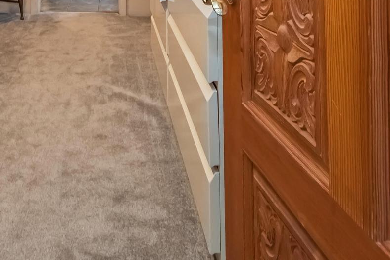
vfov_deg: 29.2
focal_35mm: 39
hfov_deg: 46.6
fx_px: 422
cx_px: 71
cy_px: -57
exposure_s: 1/30
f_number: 3.5
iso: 1000
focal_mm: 10
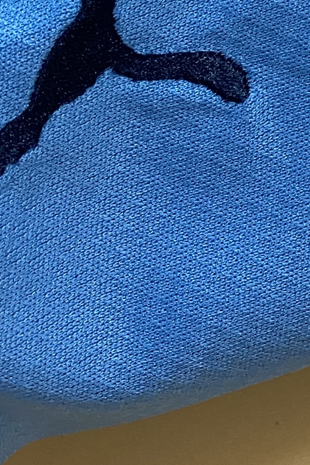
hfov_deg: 11.4
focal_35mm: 115
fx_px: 1485
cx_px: 477
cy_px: -281
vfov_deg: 16.0
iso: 200
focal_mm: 4.25
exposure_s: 1/50
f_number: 1.8
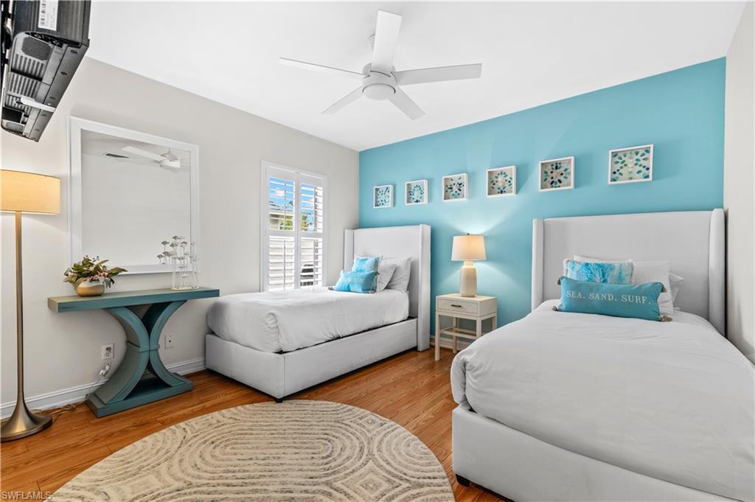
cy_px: 251
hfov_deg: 96.8
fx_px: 335
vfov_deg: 73.7
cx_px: 378
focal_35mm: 16
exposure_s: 1/6
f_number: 10
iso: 320
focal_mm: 16
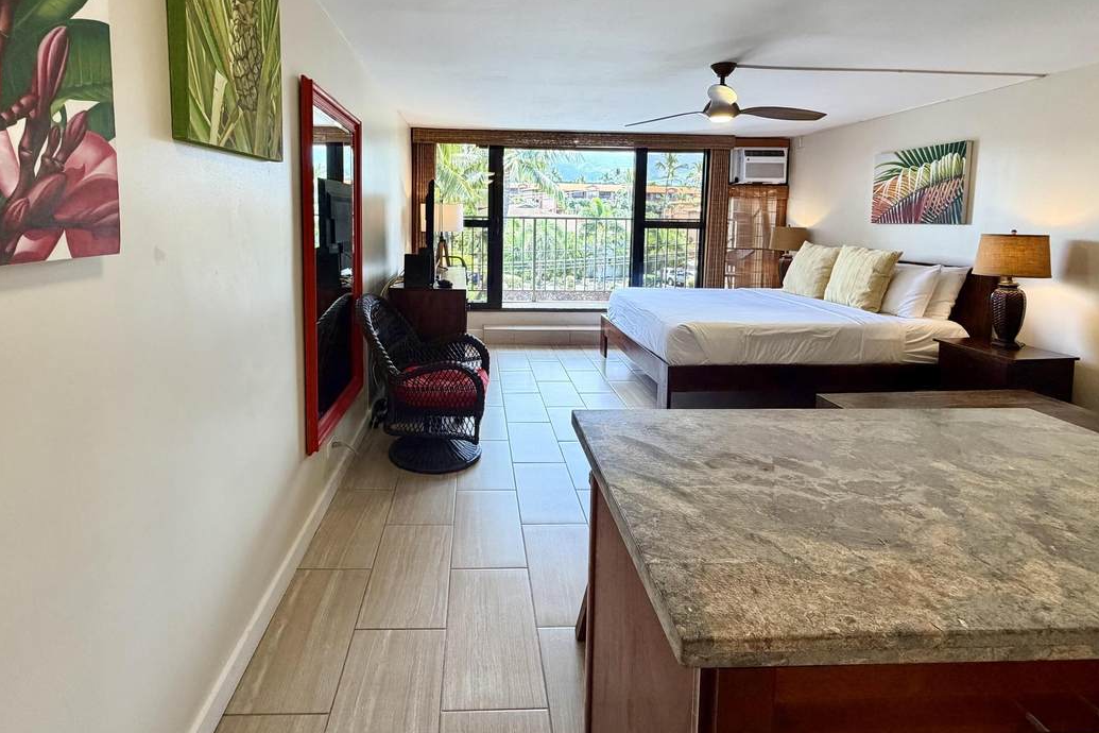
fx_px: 549
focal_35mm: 18
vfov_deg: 66.2
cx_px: 508
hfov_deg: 89.8
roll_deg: -0.7
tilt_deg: -5.2
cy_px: 266
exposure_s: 1/120
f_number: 2.2
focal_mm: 2.22
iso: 160
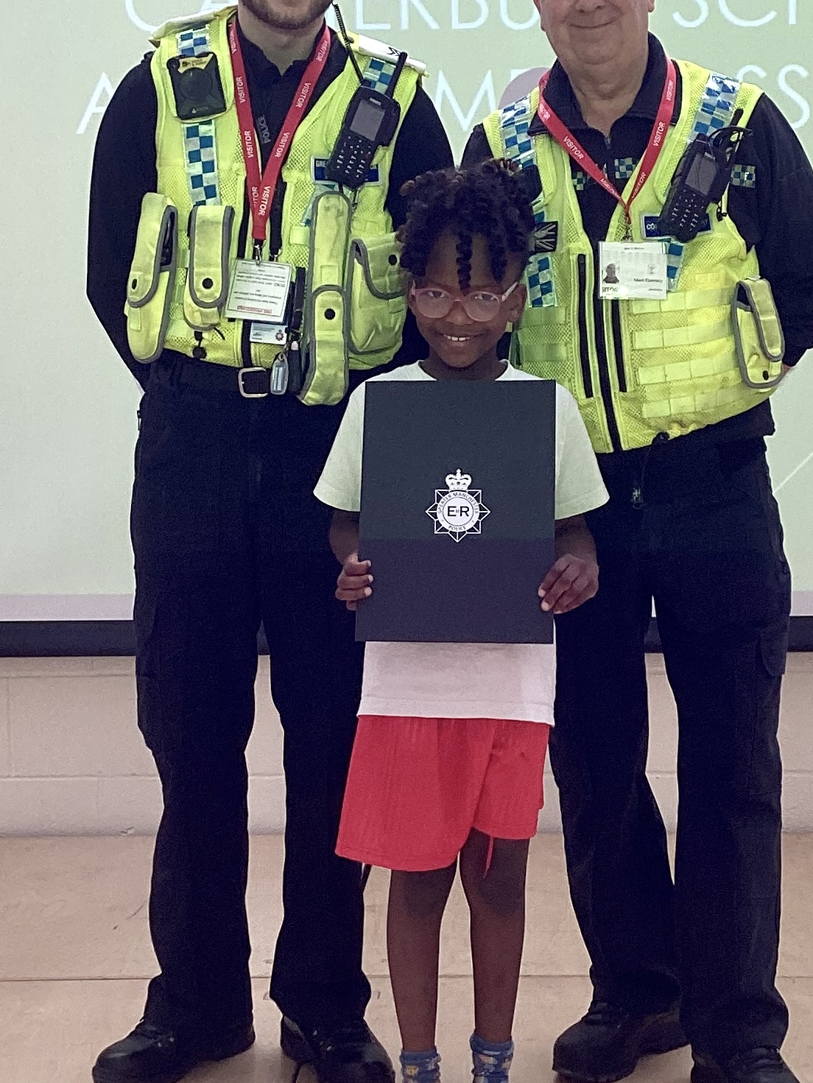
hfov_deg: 32.2
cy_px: 442
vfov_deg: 41.9
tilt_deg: -4.0
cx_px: 452
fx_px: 1409
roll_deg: +0.5
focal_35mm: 45
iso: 50
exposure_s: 1/100
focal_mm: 3.3
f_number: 2.4
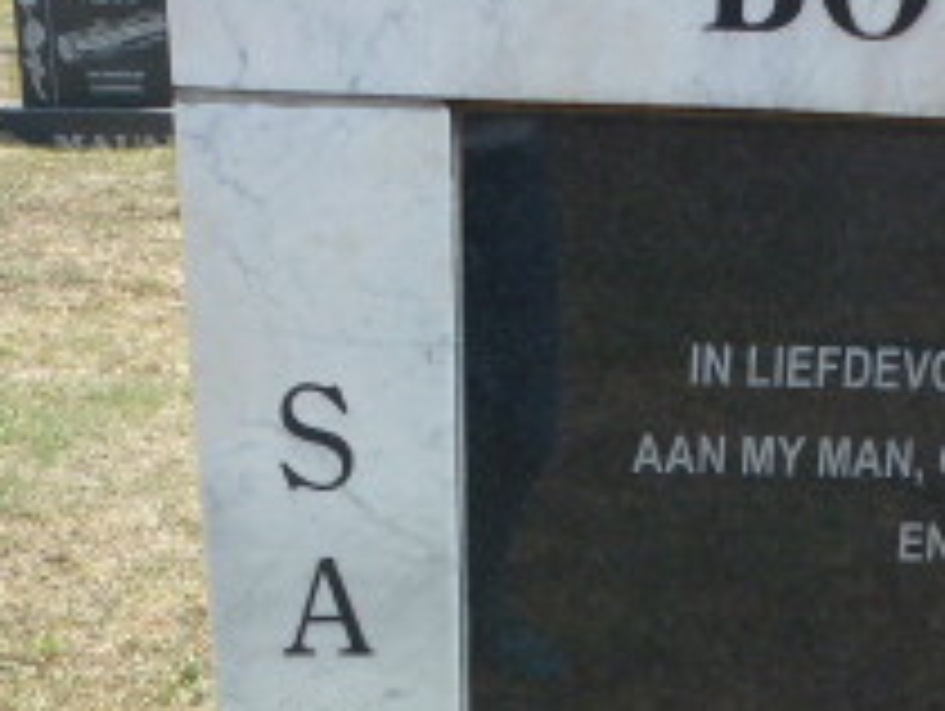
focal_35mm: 73
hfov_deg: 26.2
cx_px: 742
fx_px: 1995
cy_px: 904
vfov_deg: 18.8
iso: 100
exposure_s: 1/320
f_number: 4
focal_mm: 4.3
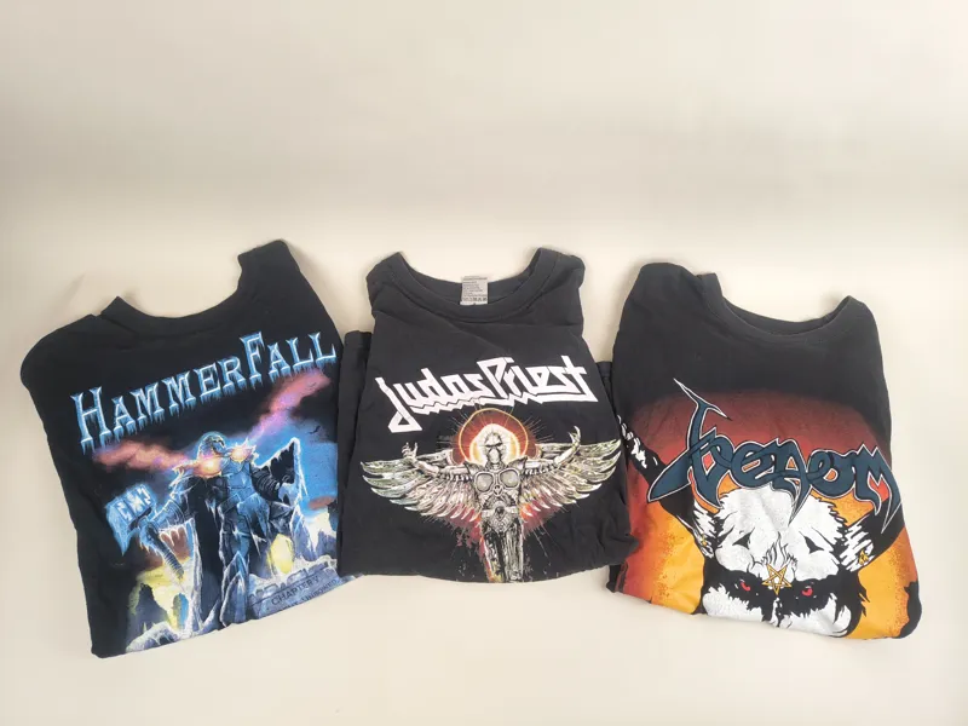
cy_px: 363
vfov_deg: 56.8
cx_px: 484
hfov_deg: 71.6
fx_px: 671
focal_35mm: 24
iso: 171
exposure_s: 1/100
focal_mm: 5.56
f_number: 1.8
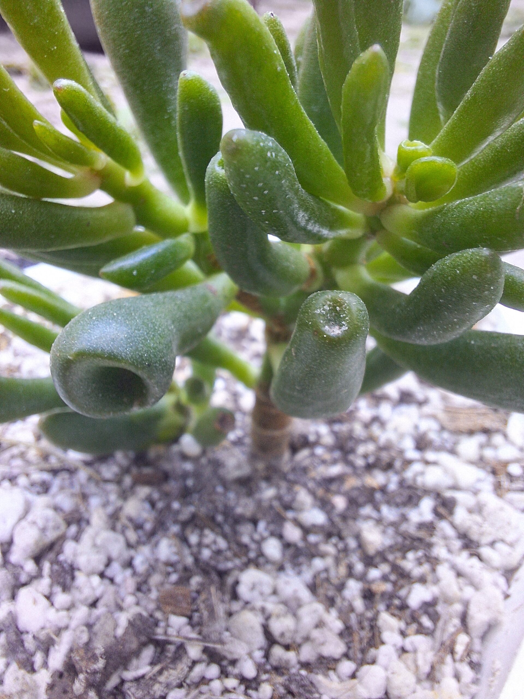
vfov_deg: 69.4
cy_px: 350
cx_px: 262
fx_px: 505
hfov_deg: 54.9
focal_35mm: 25
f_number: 2.4
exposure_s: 1/30
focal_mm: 2.13
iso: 80
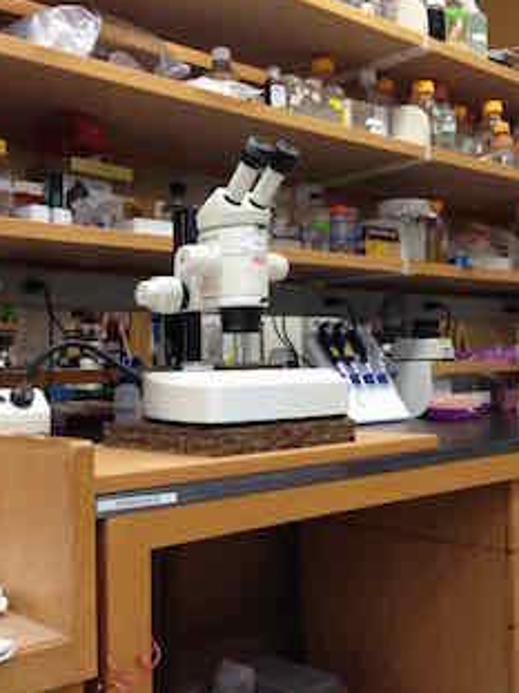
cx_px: 254
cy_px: 348
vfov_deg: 42.1
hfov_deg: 32.2
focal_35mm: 45
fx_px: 900
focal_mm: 4.28
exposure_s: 1/20
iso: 80
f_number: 2.4
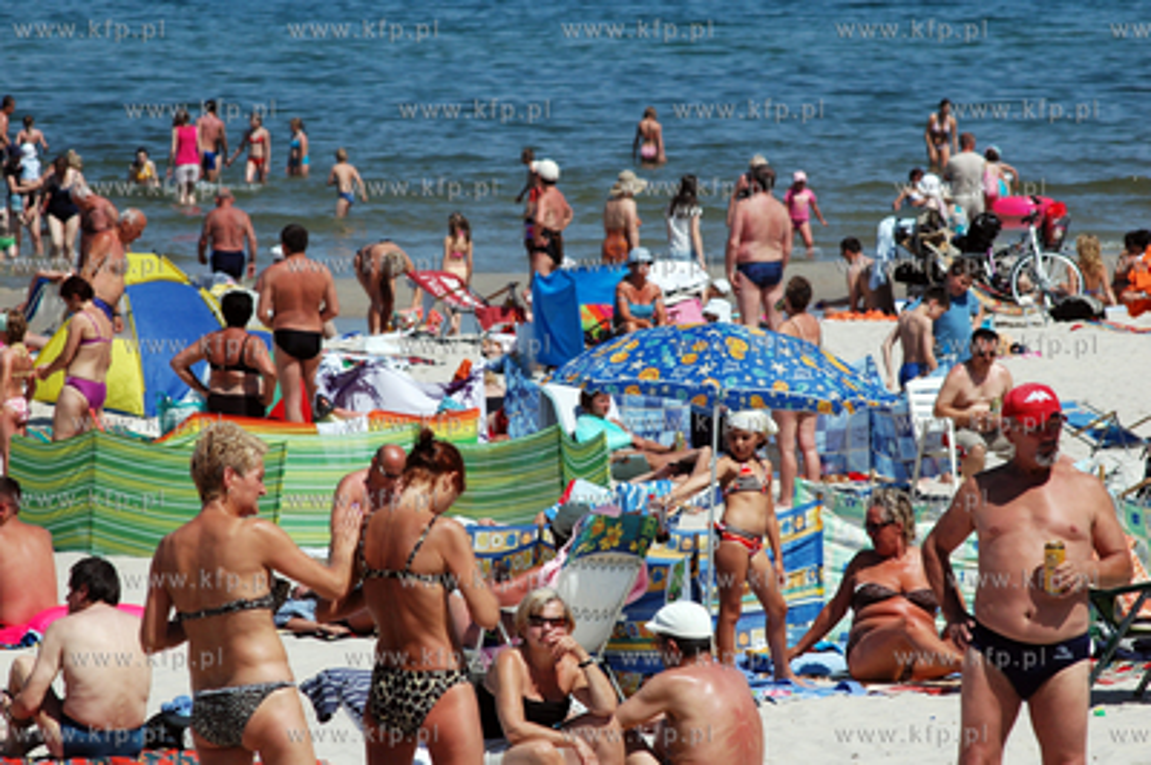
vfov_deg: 4.9
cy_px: 382
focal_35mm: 278
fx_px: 8865
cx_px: 576
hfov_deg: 7.4
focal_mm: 185
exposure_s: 1/800
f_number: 8
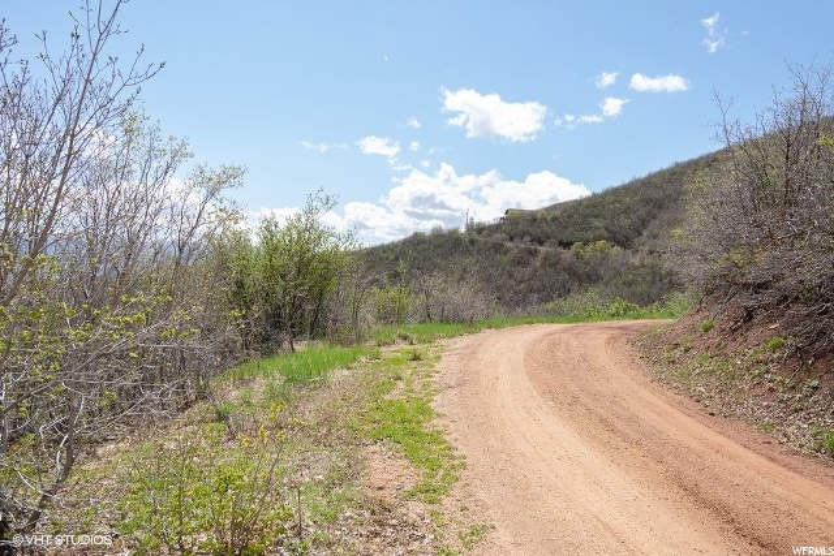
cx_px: 417
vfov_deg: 43.6
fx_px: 695
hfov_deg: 61.9
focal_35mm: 30
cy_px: 278
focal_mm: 20
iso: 200
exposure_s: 1/400
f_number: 8
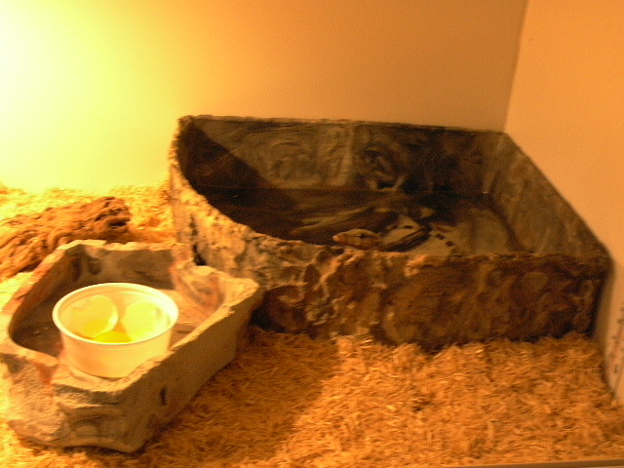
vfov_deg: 31.5
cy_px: 234
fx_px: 829
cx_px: 312
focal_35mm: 46
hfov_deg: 41.2
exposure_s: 1/37.4
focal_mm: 7.17
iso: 400
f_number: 3.17
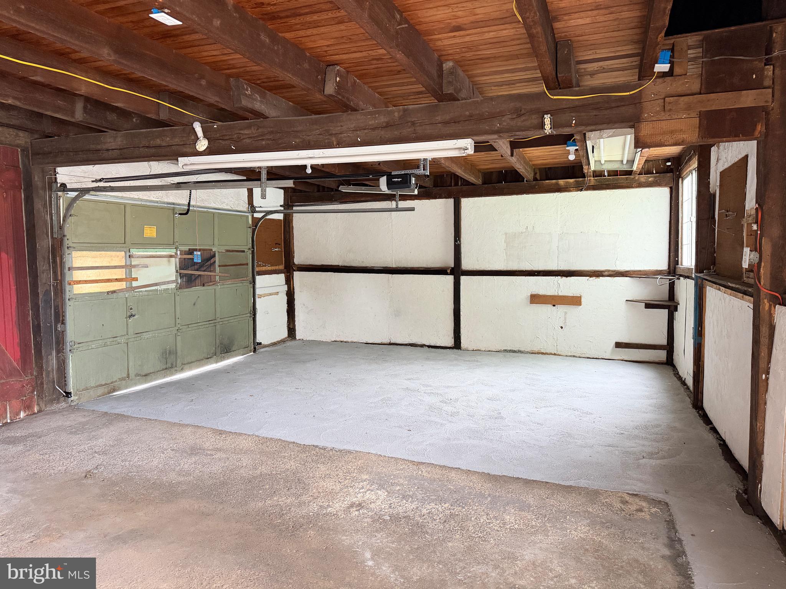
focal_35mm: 24
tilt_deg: -3.5
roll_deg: -0.9
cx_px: 393
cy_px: 294
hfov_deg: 71.6
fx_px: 545
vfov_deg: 56.8
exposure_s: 1/60
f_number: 1.78
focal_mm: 6.76
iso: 640
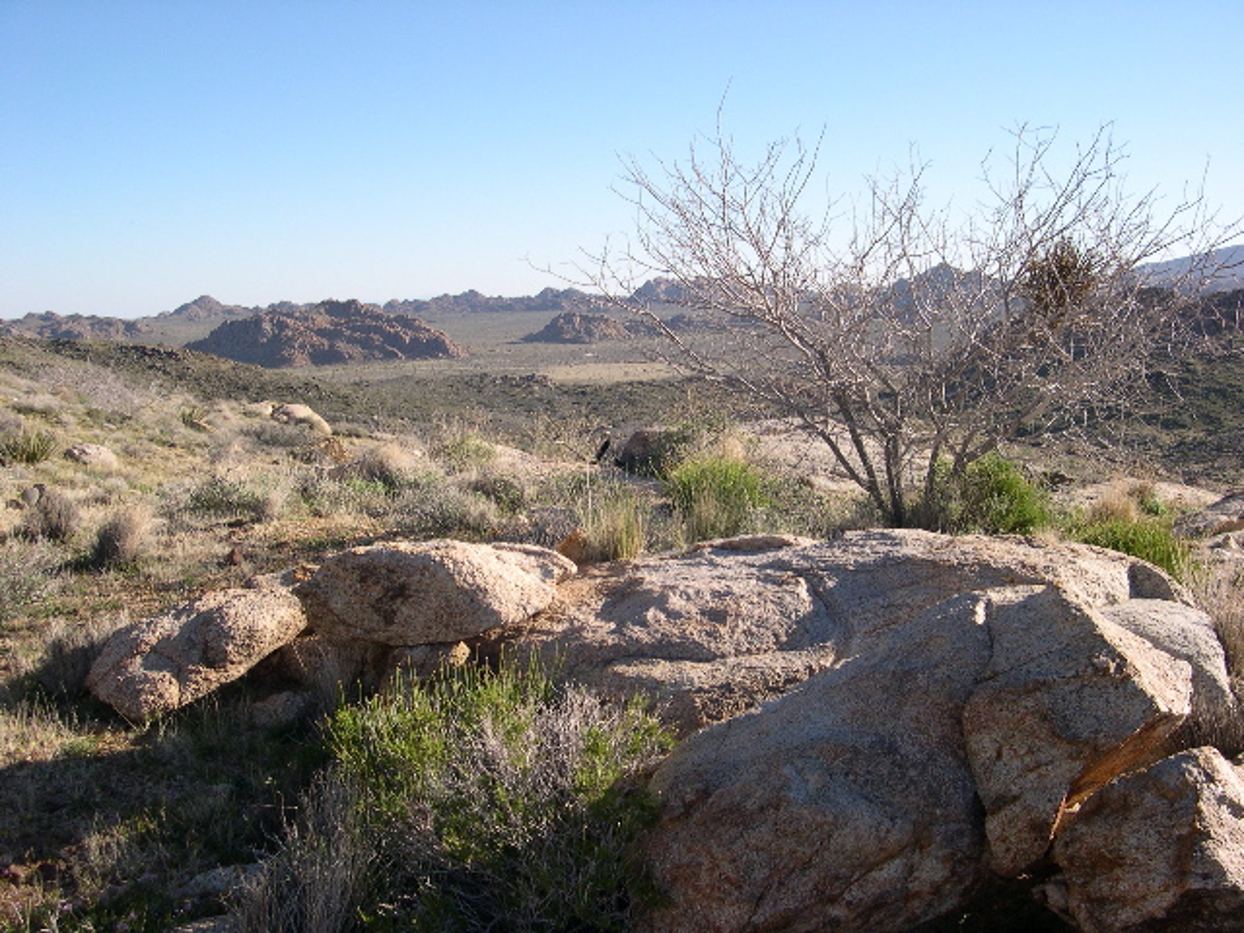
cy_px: 466
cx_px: 622
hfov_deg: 49.0
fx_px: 1366
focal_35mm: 38
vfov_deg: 37.7
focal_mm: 8
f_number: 7.6
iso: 100
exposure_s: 1/158
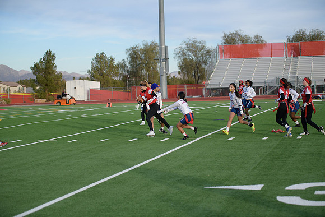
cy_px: 108
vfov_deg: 18.9
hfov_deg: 28.1
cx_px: 162
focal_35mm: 72
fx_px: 650
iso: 640
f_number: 2.8
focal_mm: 72
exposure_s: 1/4000
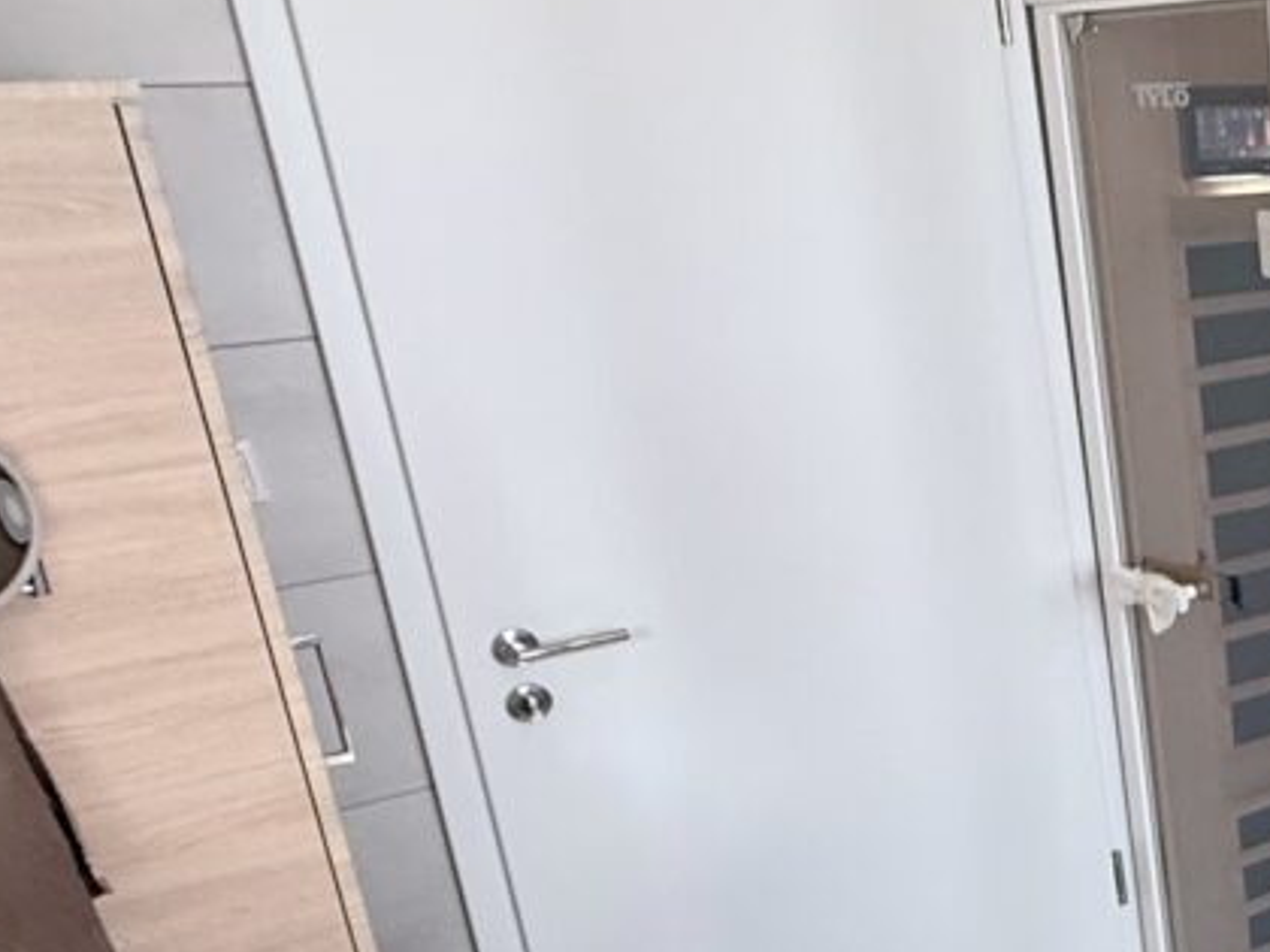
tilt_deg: -16.1
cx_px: 1654
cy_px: 617
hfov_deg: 30.9
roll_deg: +2.0
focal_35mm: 48
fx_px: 1761
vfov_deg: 30.1
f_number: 2.2
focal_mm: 2.22
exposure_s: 1/50
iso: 200
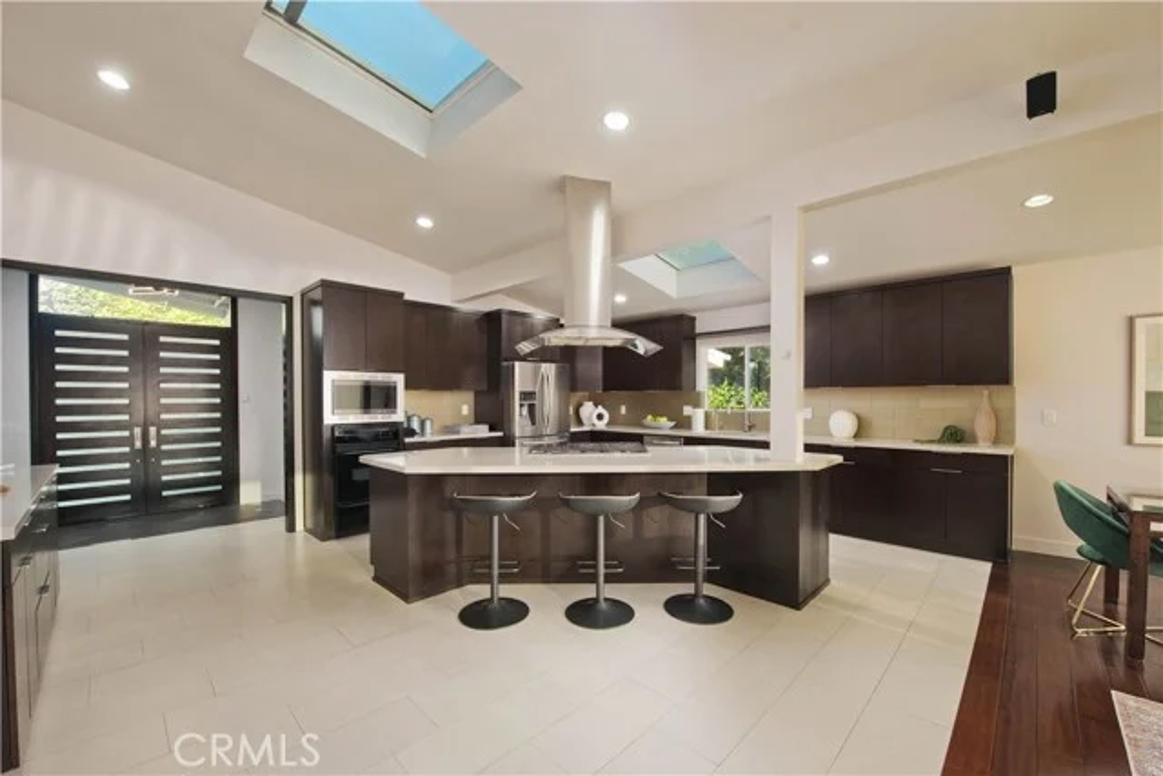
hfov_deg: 104.2
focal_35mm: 14
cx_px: 582
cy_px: 388
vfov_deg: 81.2
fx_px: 452
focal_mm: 14
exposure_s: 1/200
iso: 400
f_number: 5.6
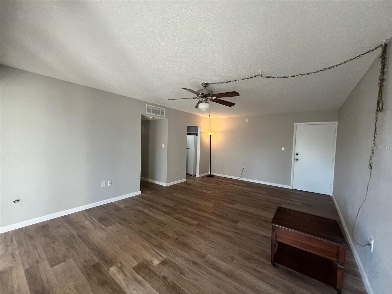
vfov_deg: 89.9
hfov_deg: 106.2
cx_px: 196
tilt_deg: -1.9
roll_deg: -1.5
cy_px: 147
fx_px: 147
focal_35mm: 13
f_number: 1.8
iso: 200
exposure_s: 1/120
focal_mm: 1.57
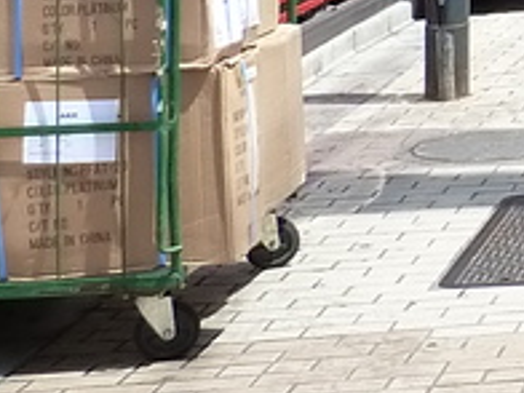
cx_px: 1481
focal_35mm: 153
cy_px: -433
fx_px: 2316
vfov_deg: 9.0
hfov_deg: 10.1
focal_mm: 4.1
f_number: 4
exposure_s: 1/320
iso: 200
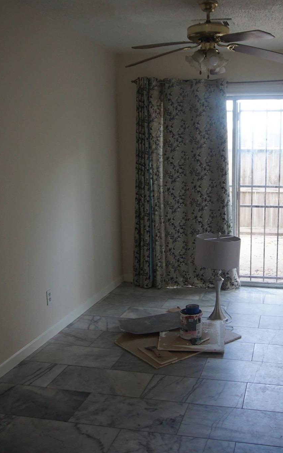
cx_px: 207
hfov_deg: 33.8
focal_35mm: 37
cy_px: 226
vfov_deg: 52.8
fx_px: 457
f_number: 4
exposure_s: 1/160
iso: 800
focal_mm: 16
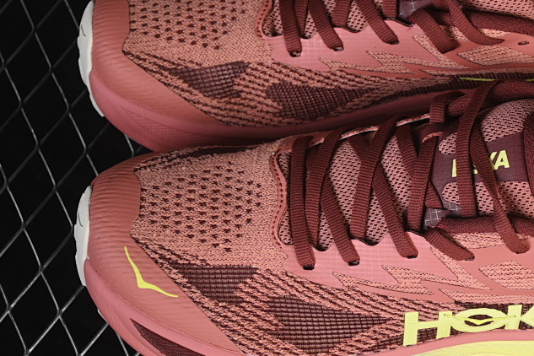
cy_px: 148
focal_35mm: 128
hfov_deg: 15.9
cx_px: 418
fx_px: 1899
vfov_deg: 10.7
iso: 160
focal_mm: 50
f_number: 7.1
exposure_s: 1/80
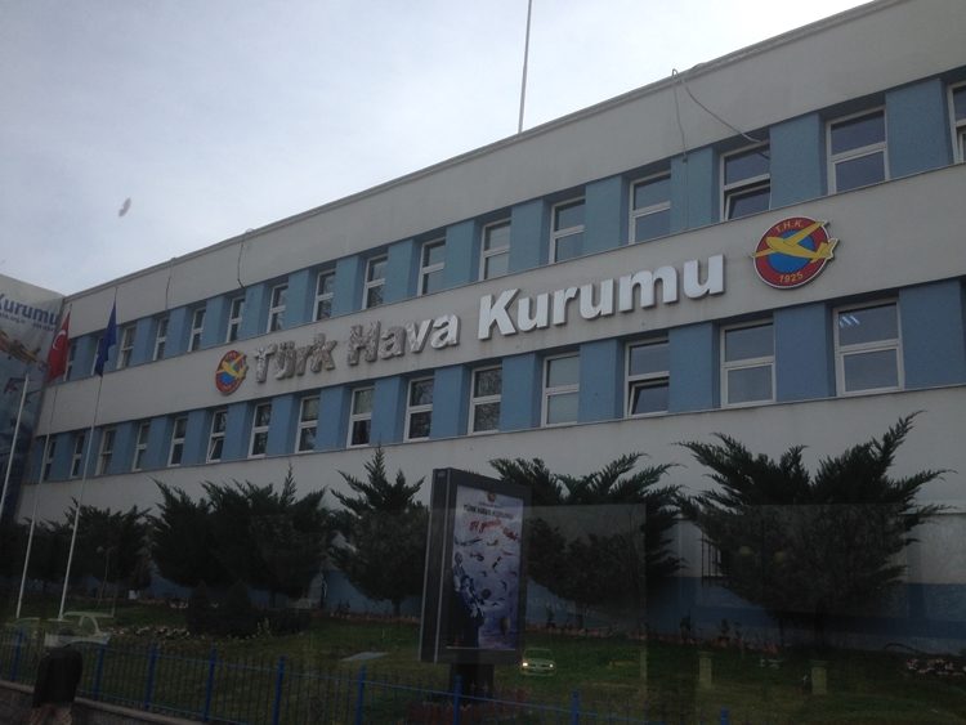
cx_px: 483
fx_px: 921
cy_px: 362
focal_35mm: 33
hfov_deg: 55.3
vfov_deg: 43.0
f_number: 2.4
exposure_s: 1/985
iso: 50
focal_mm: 4.12
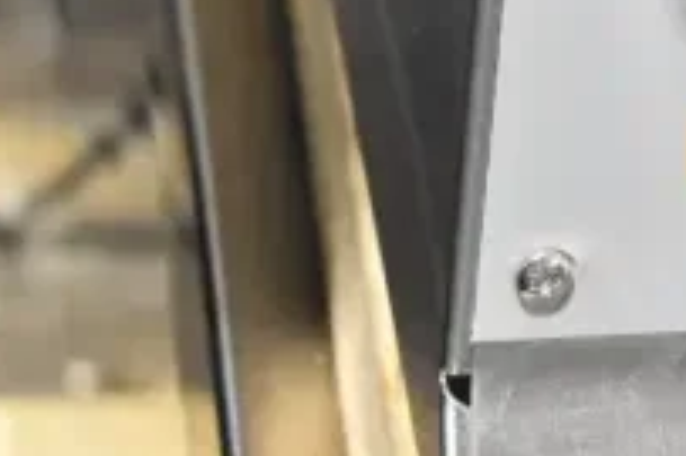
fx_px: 4731
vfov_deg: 5.5
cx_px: 902
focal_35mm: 249
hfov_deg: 8.2
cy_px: 79
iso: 6400
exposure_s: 1/125
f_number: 5.6
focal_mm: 55
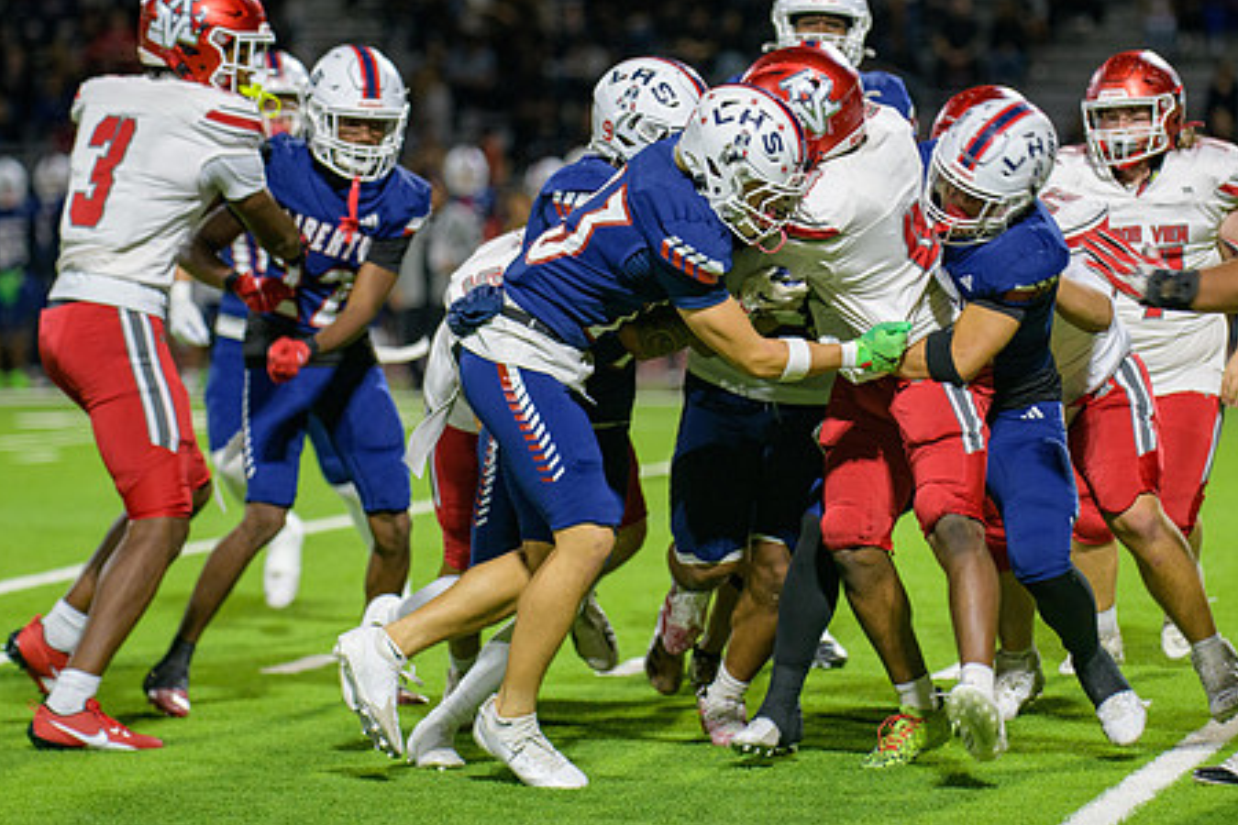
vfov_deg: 6.3
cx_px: 762
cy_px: 351
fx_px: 7531
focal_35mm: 219
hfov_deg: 9.4
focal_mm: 170
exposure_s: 1/250
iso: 2000
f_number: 2.8
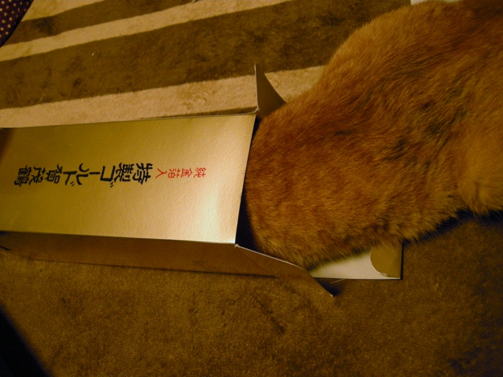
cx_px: 252
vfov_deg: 40.7
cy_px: 188
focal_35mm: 35
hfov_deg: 52.6
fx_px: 509
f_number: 2.7
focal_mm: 7.5
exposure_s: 1/46.5
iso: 400
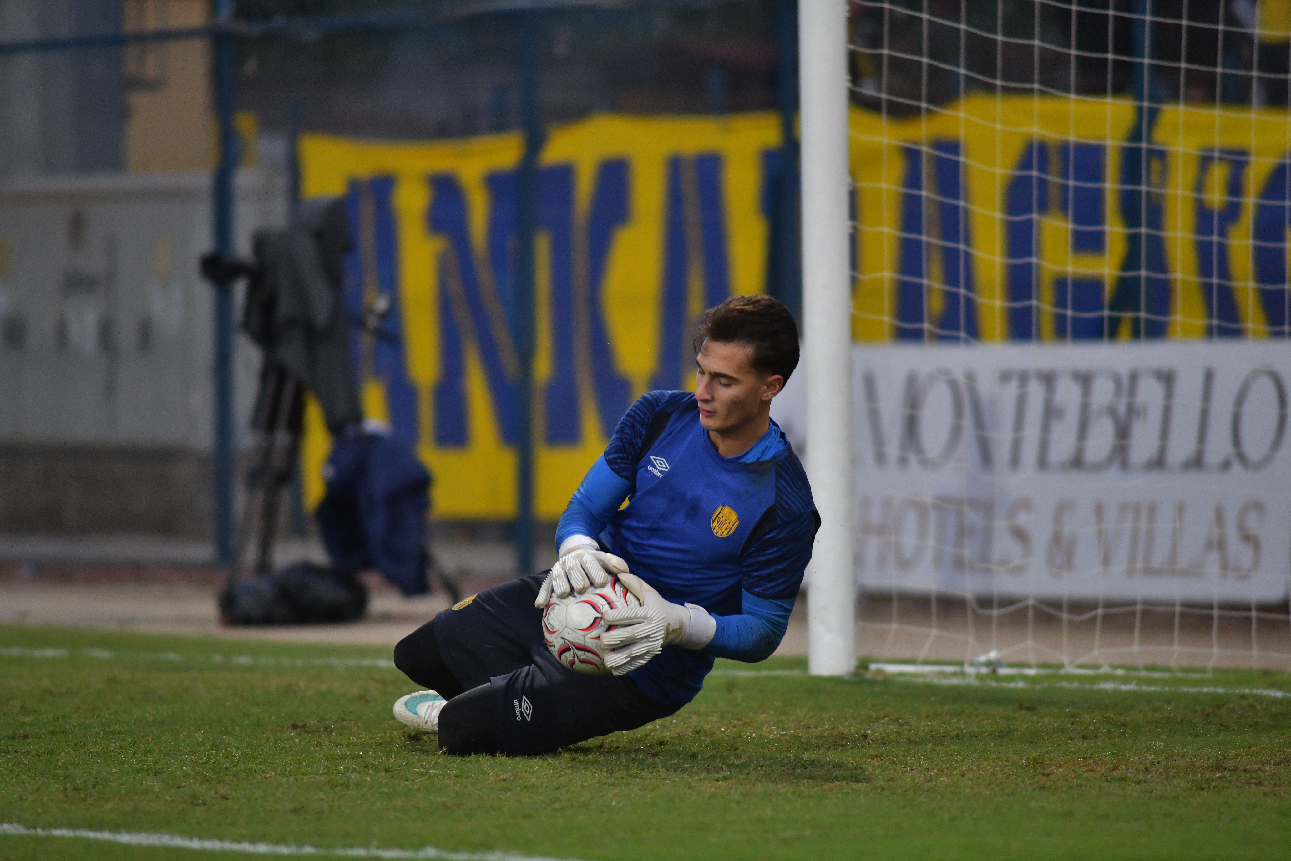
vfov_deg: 4.6
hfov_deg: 6.9
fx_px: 10757
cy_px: 430
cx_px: 646
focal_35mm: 300
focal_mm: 300
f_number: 4
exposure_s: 1/1250
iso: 1000
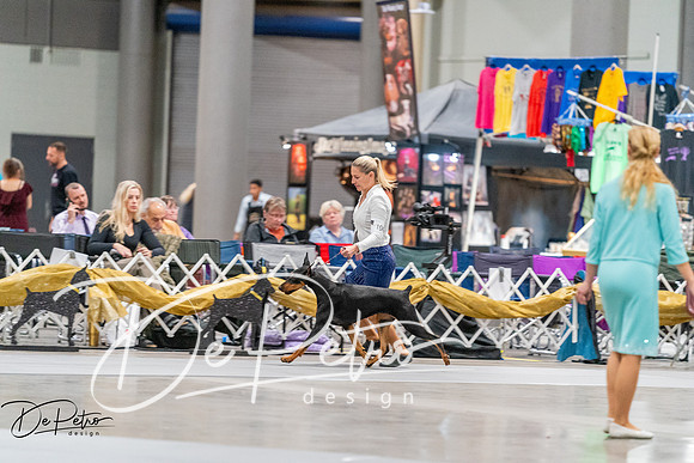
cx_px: 347
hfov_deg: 10.3
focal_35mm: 200
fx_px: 3856
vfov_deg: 6.9
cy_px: 232
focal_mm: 200
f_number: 2.8
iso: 8000
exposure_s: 1/250
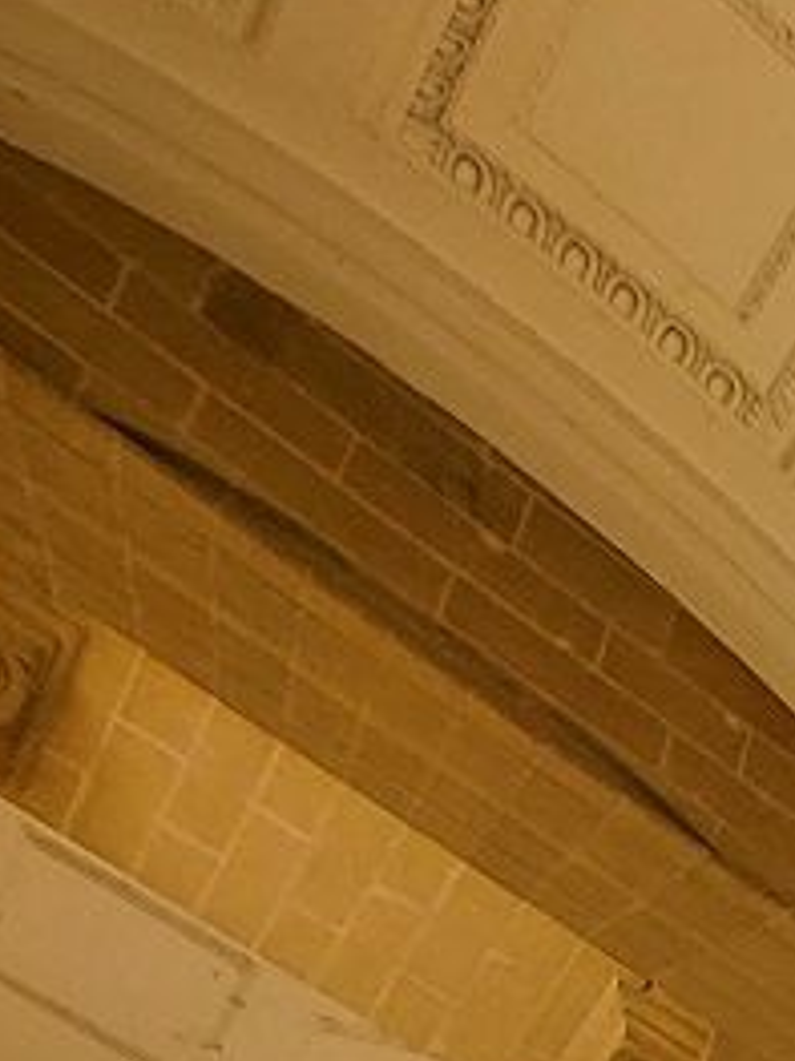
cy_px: 2465
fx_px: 2421
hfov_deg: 13.2
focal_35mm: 79
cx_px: 1990
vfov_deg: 15.4
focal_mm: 1.74
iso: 32
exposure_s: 1/182
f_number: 2.2
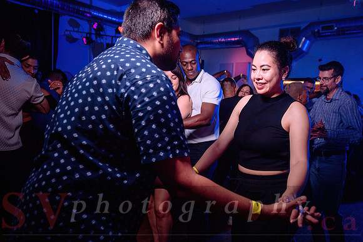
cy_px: 131
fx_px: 289
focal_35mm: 29
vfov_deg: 45.5
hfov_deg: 63.8
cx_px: 216
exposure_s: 1/60
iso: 800
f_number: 3.5
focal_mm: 24
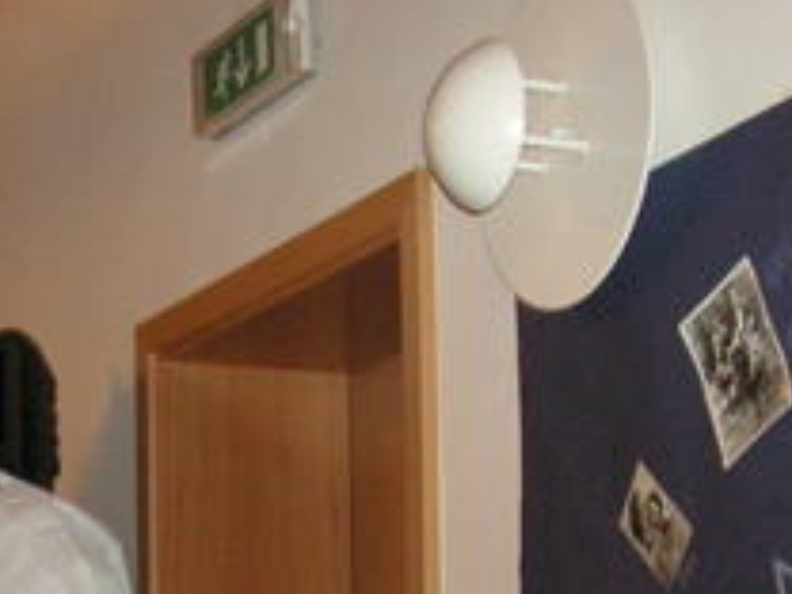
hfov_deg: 18.6
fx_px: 2379
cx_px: 107
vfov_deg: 13.8
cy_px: 723
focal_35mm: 104
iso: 160
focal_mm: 6
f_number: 3.2
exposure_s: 1/40
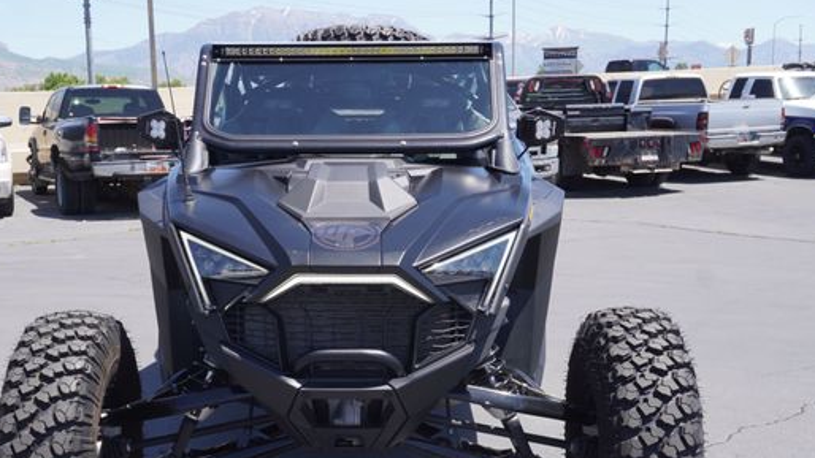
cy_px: 330
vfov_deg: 25.2
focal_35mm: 47
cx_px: 330
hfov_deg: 43.5
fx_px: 1016
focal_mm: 24
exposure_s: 1/125
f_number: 8
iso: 100
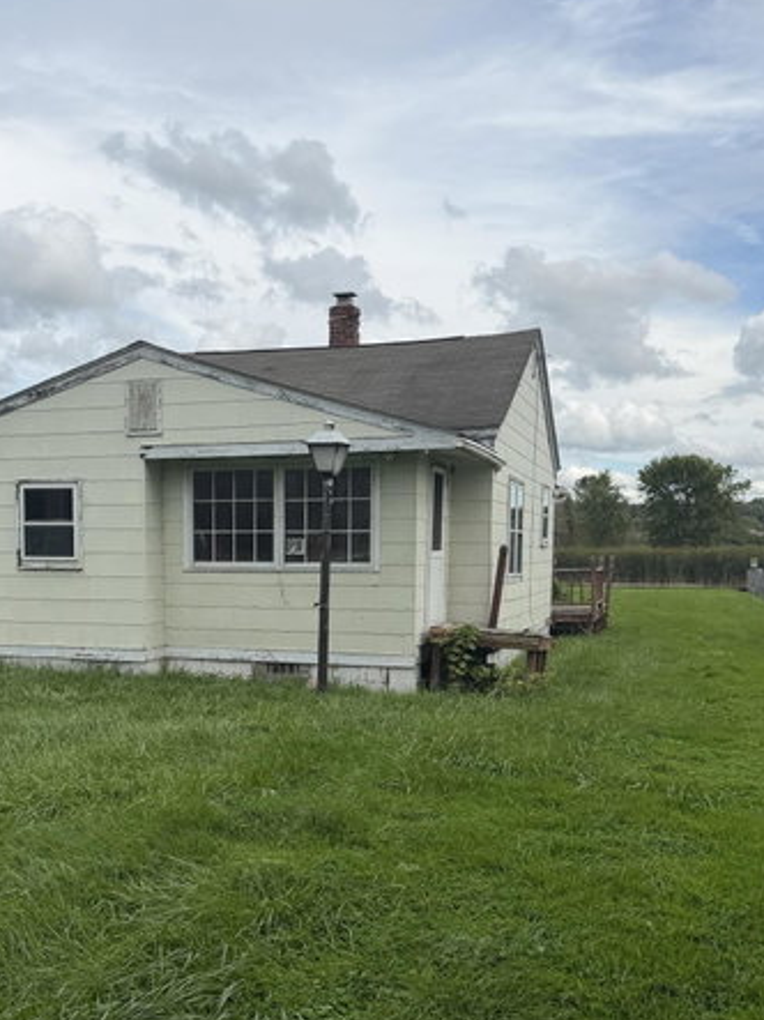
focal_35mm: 37
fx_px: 1089
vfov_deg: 49.8
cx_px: 272
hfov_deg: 38.3
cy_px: 623
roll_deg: -2.3
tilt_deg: -4.4
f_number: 1.78
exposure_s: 1/4167
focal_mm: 6.76
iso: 80
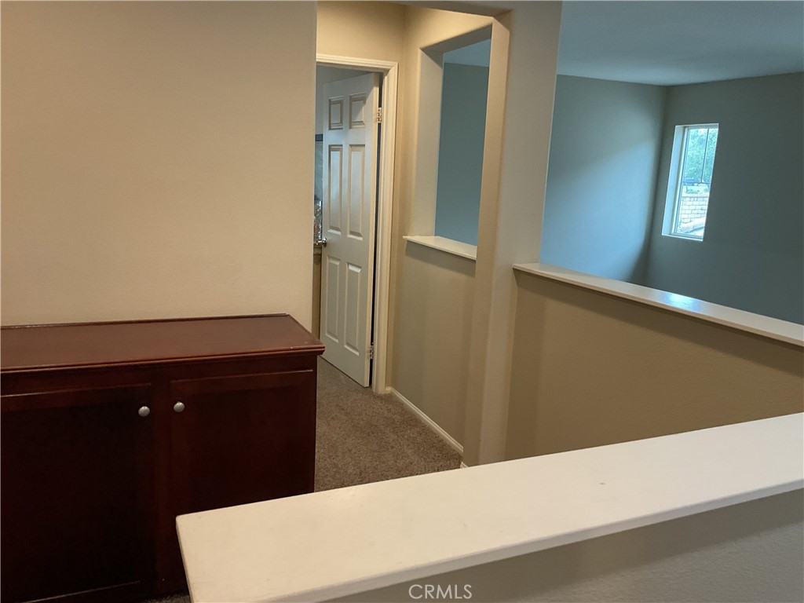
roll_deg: -2.3
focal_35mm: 29
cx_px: 402
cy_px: 302
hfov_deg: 61.7
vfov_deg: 48.2
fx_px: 674
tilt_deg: -10.6
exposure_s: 1/60
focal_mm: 3
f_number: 1.8
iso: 100
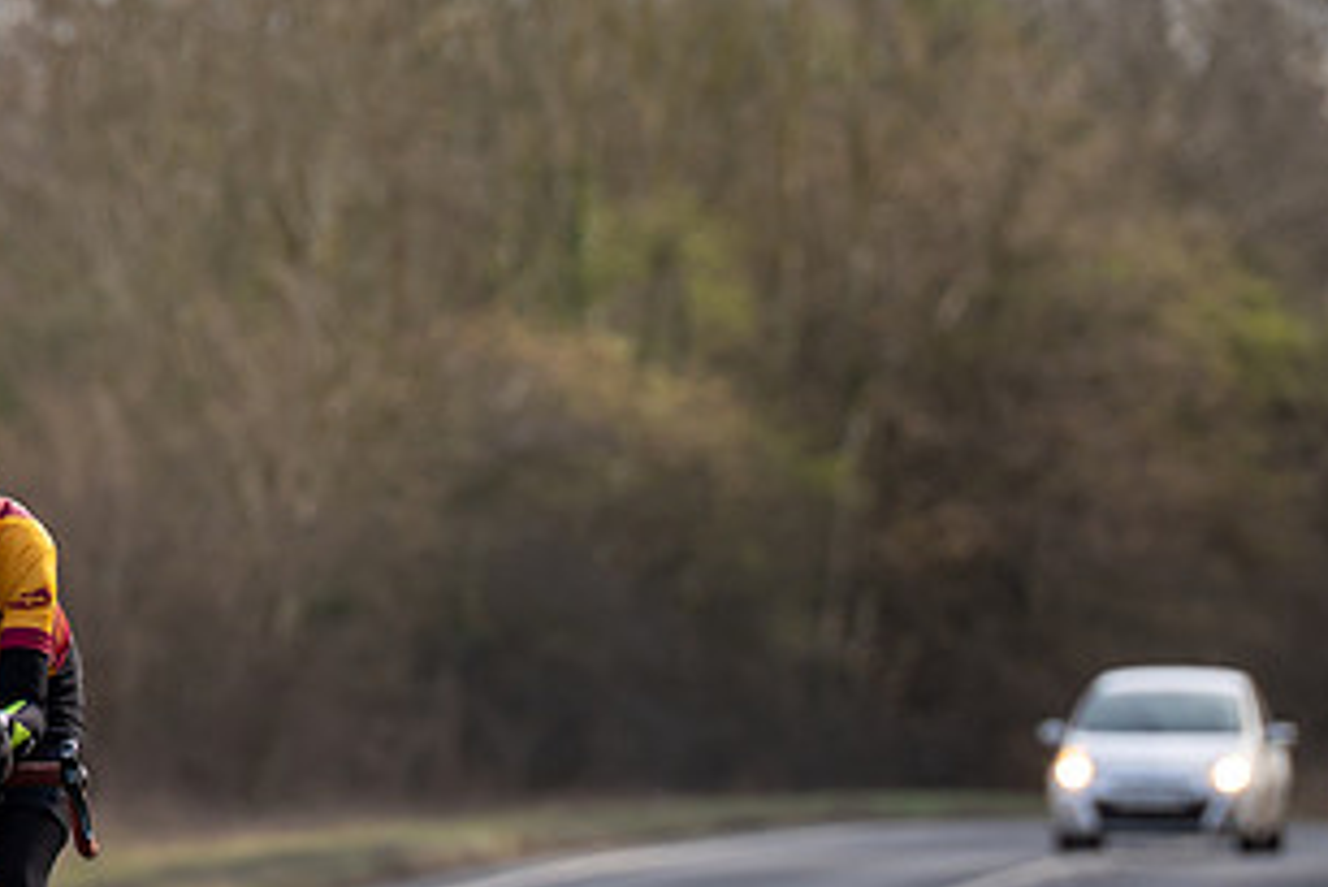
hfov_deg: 3.3
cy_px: 600
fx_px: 23176
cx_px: -20
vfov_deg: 2.2
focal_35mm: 628
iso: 160
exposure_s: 1/800
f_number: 4
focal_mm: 200
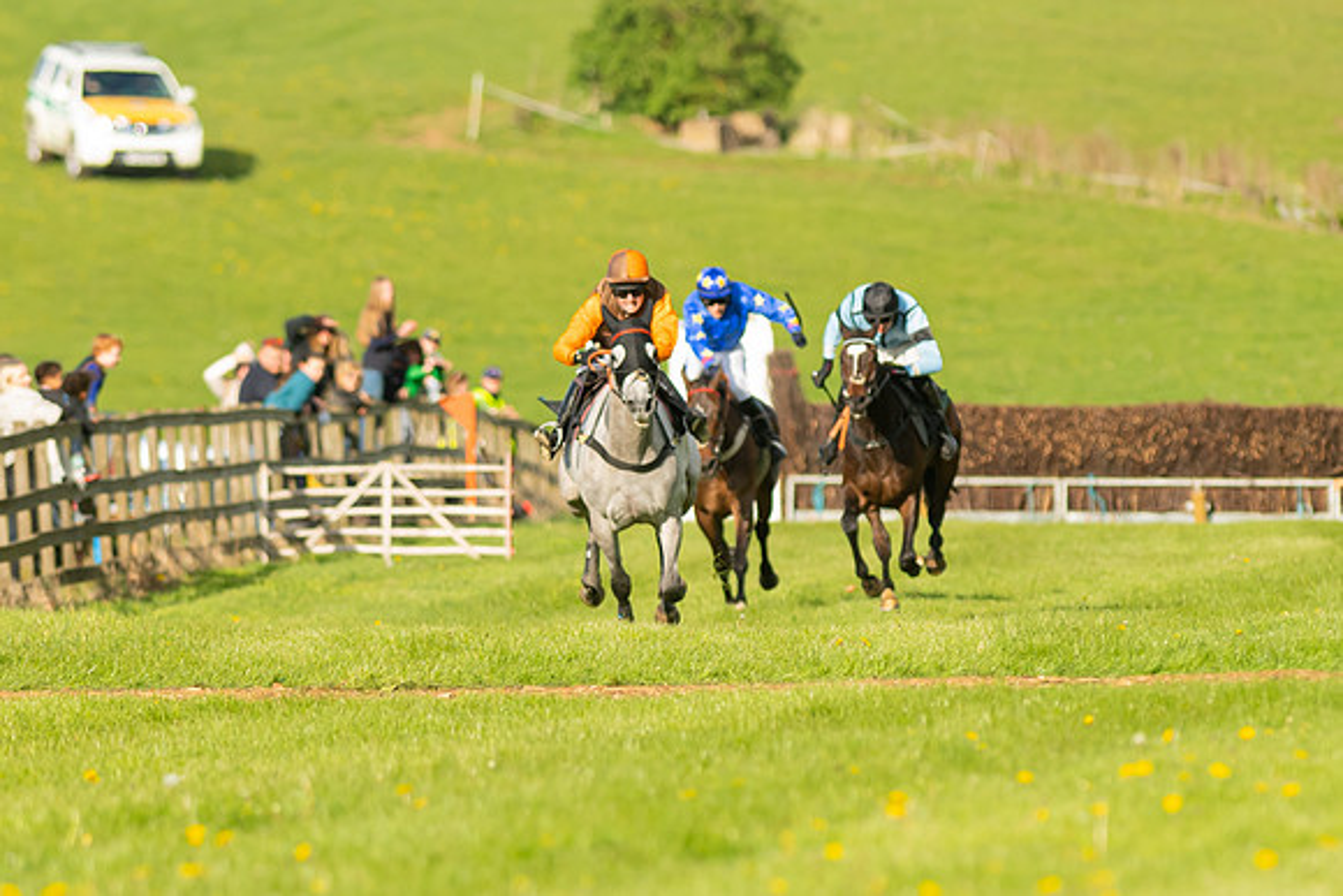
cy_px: 686
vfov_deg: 1.9
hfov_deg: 2.9
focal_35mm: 713
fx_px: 26622
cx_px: 678
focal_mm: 300
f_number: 5
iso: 400
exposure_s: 1/2000
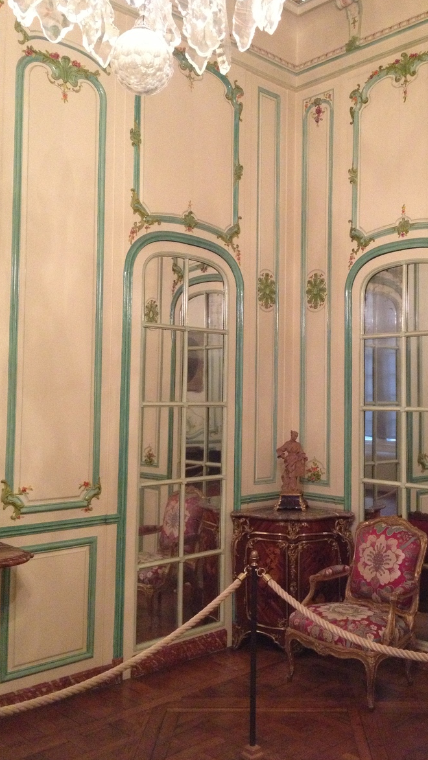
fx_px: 787
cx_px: 285
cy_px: 376
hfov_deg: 30.2
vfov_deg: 51.6
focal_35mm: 39
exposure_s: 1/17
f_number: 2.4
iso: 500
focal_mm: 4.28
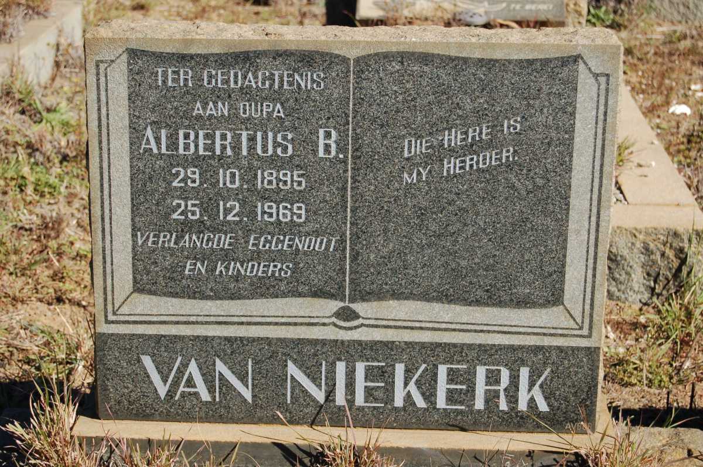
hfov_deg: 27.0
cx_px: 352
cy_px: 234
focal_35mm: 75
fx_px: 1463
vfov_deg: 18.1
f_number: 6.3
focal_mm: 50
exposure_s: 1/400
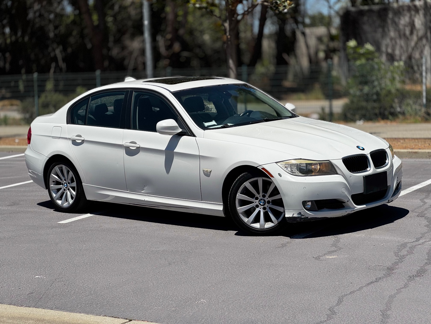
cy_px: 162
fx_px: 959
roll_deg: +2.5
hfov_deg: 25.3
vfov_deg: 19.1
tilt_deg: -5.5
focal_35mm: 77
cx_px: 216
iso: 25
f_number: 2.8
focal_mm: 9
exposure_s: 1/1220
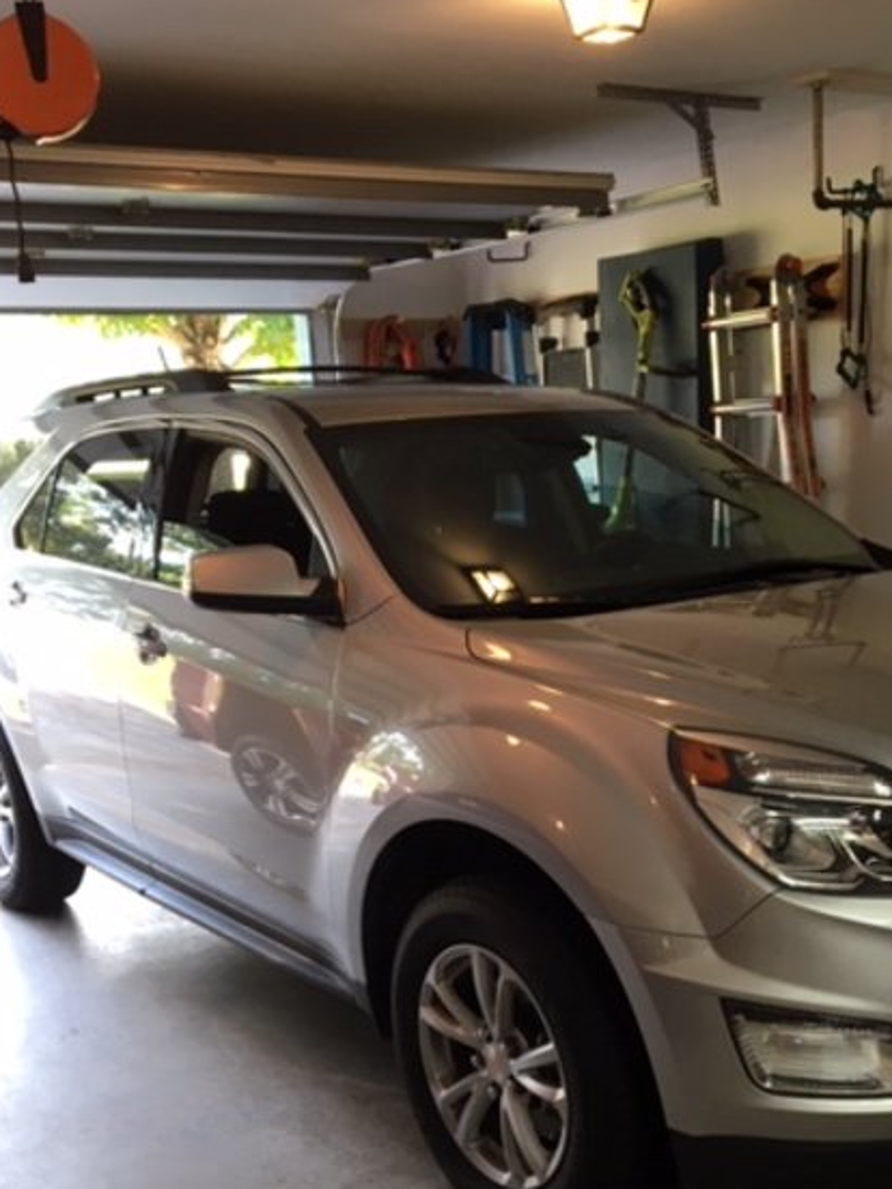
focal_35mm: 42
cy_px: 786
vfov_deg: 44.2
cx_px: 519
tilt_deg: -13.2
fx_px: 1443
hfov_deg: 34.3
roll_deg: +3.1
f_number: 2.2
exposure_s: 1/30
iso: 50
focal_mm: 4.15
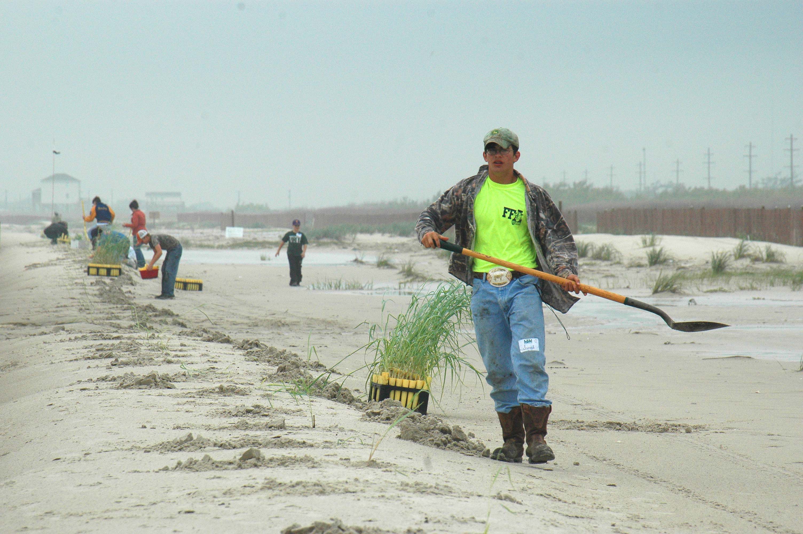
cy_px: 267
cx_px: 402
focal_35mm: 225
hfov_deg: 9.2
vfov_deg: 6.1
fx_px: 5014
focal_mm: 150
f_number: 9
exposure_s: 1/1250
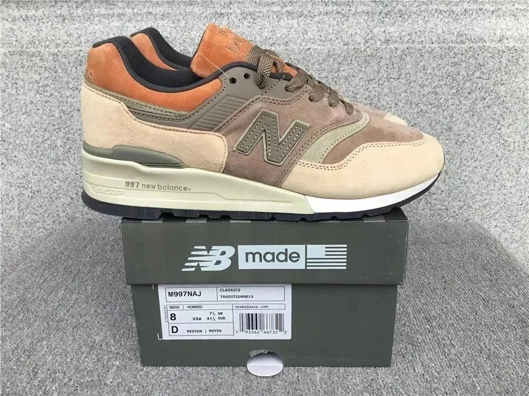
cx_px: 264
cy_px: 198
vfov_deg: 45.4
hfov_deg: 58.4
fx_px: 474
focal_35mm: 31
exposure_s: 1/799
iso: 25
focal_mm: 3.3
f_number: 2.4
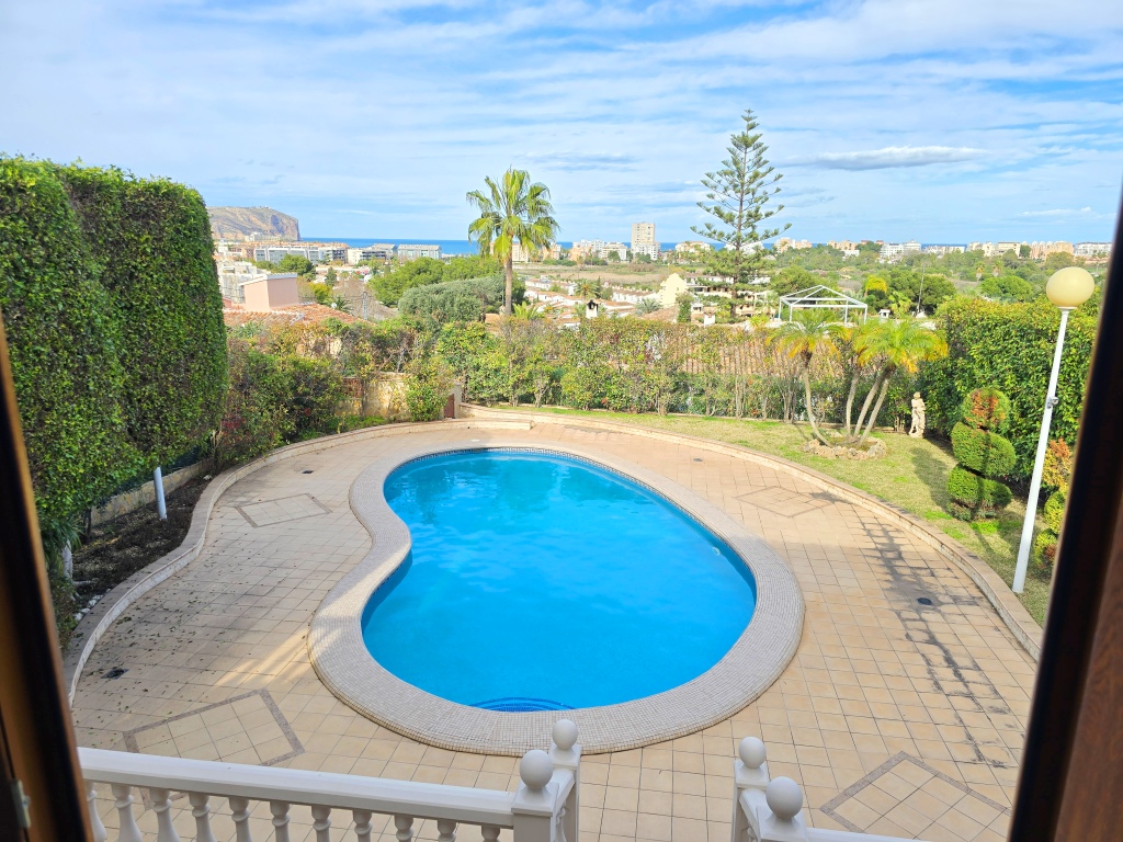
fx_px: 746
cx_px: 562
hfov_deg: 73.9
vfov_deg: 58.9
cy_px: 421
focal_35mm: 23
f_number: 1.7
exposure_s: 1/359
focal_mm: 6.3
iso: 12
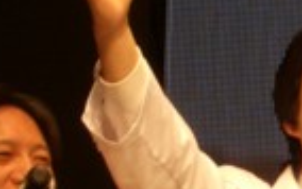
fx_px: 2899
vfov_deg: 3.7
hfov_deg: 5.9
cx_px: 447
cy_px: 238
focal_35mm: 352
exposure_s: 1/125
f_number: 4.8
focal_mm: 17.4
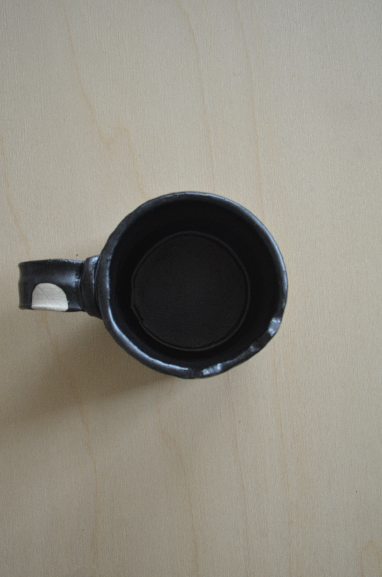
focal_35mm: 60
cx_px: 191
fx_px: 959
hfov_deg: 22.5
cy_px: 288
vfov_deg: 33.5
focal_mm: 40
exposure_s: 1/60
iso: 720
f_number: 5.3
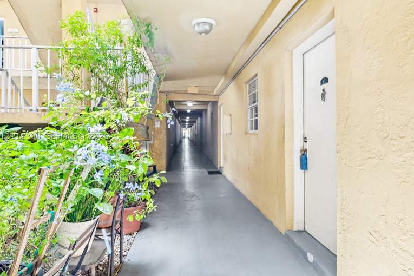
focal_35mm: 23
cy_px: 136
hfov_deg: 76.1
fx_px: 264
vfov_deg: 55.1
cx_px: 209
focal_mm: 22
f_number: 8
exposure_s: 1/25
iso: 400
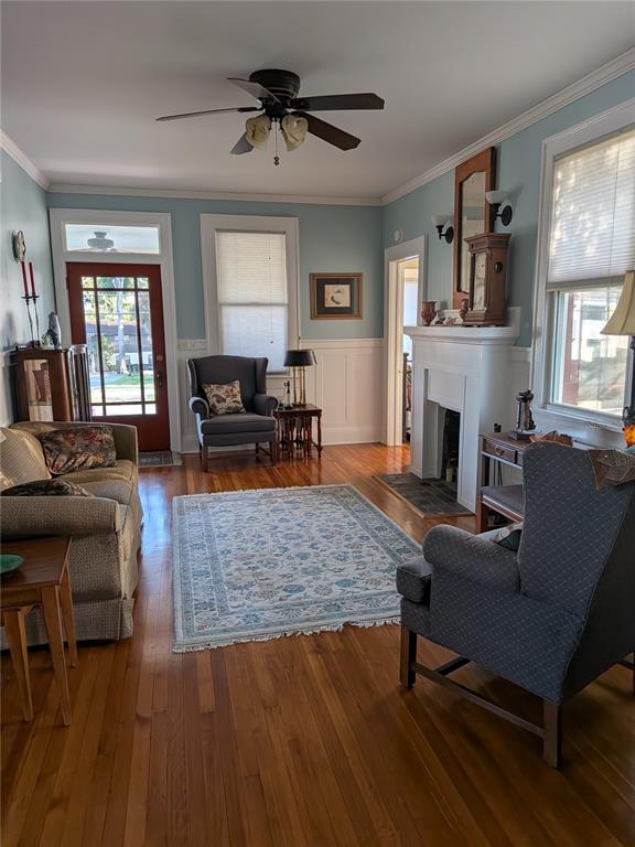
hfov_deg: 56.8
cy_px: 424
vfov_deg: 71.6
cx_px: 318
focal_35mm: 24
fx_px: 587
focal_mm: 4.53
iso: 83
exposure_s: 1/120
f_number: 1.7
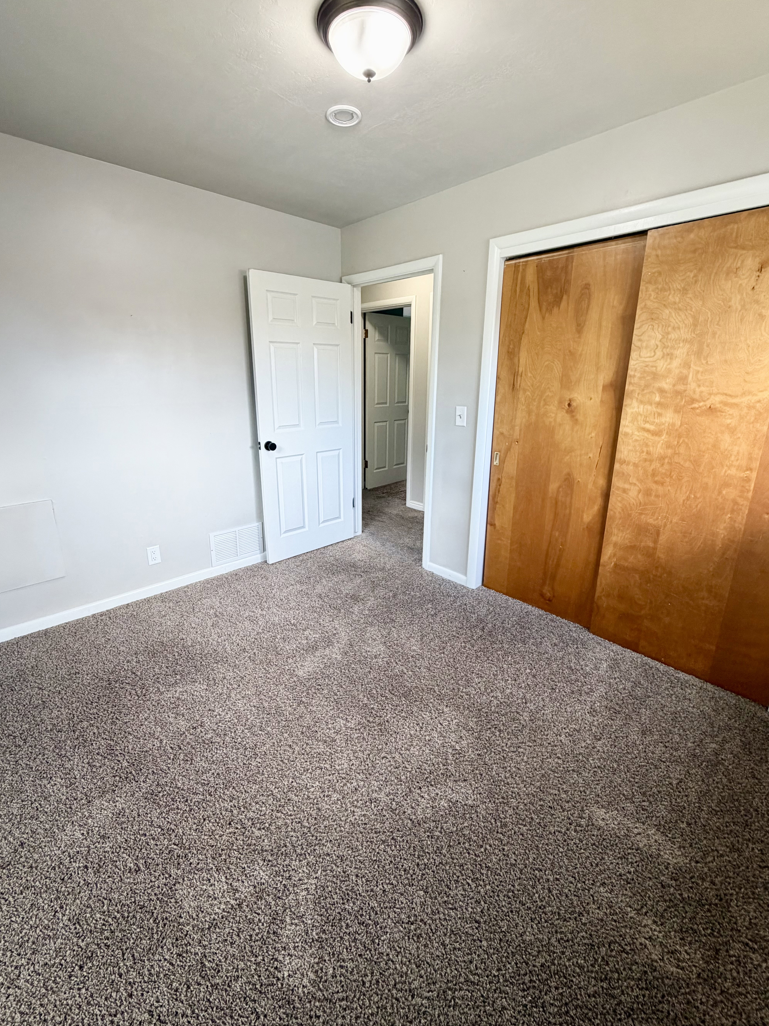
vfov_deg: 98.1
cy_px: 496
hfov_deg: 81.7
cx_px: 376
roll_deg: -0.5
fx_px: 444
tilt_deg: -15.1
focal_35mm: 15
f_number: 2.2
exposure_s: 1/120
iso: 250
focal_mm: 2.22
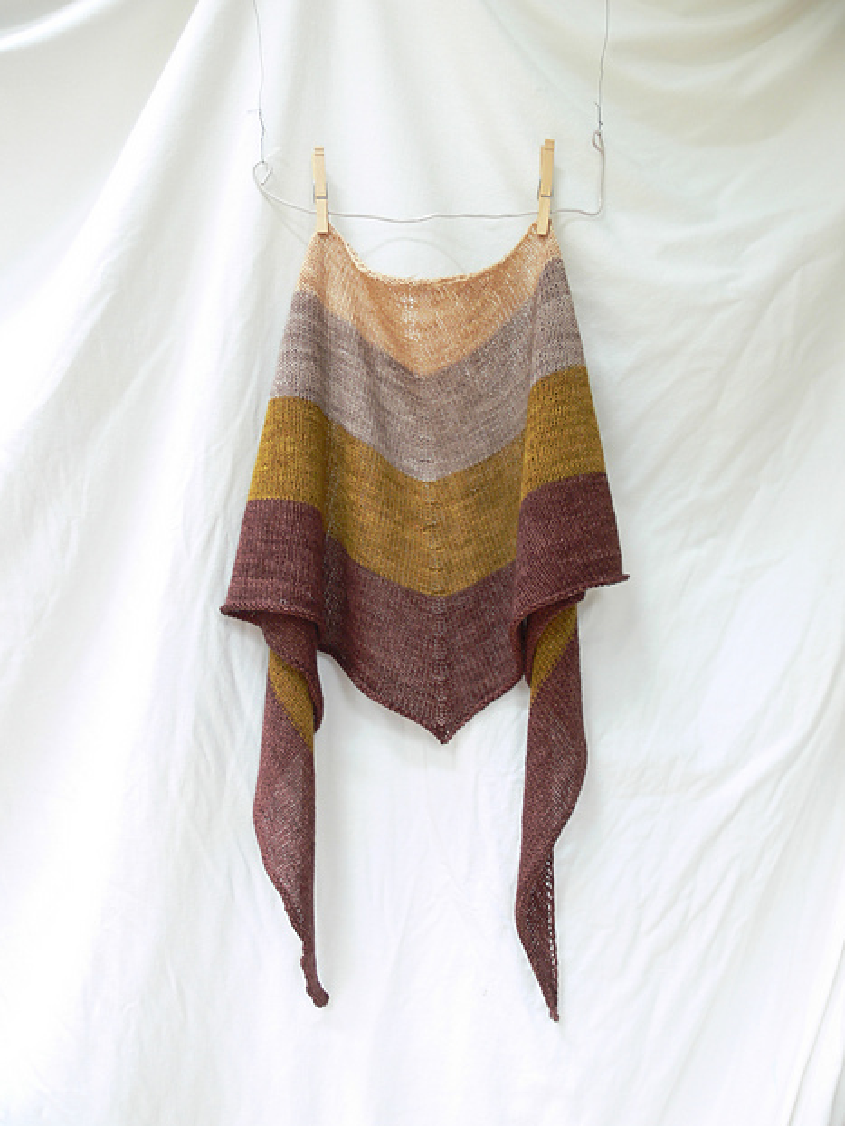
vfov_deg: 51.3
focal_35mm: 36
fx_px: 1171
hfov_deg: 39.7
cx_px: 427
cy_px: 559
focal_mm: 7.4
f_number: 2.8
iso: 80
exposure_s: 1/30
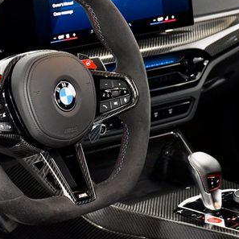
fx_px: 1117
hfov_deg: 12.2
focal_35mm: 143
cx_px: 56
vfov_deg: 12.2
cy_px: 82
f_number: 5.6
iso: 2500
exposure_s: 1/80
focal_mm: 52
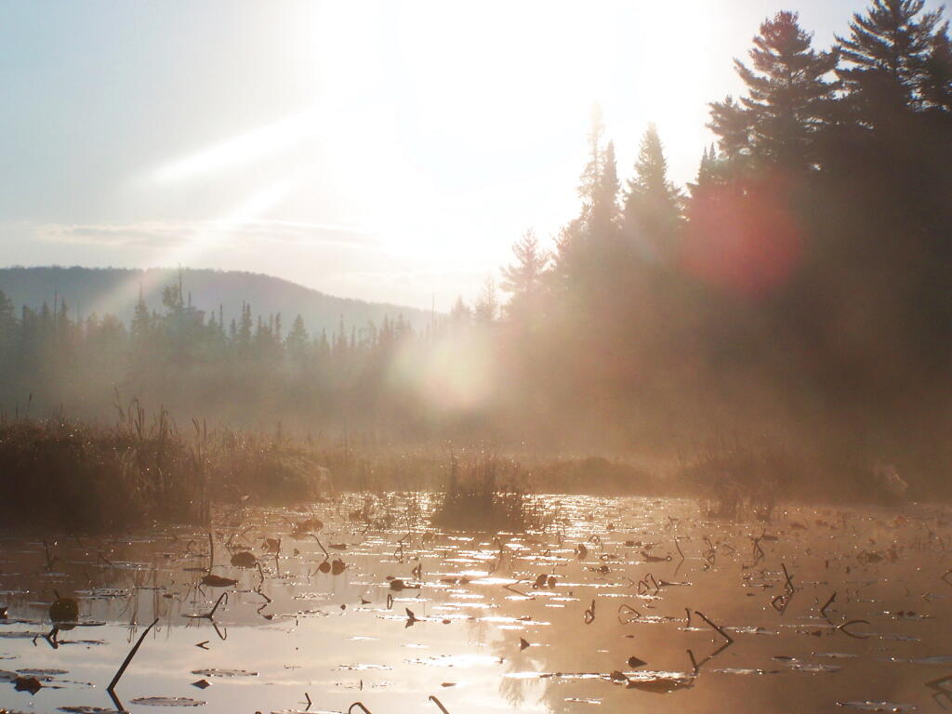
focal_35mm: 94
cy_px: 357
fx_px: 2585
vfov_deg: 15.7
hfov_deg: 20.9
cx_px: 476
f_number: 6.3
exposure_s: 1/1600
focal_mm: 15.6
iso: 80
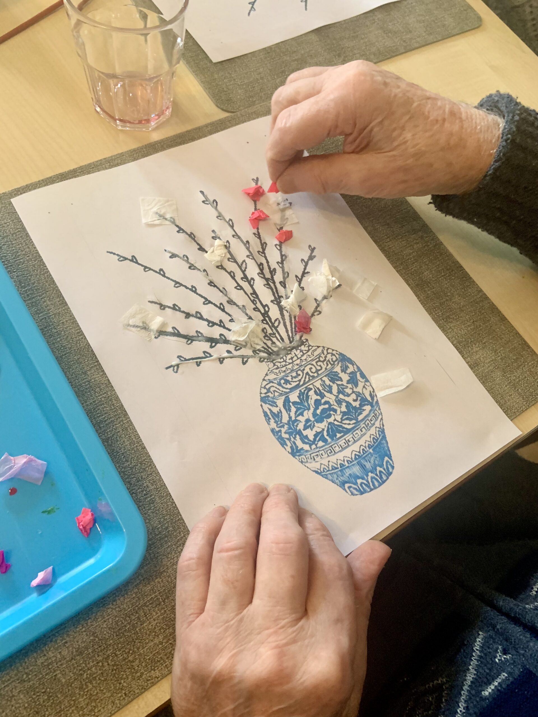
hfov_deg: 53.1
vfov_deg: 67.3
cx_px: 269
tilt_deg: -63.2
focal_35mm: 26
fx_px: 539
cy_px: 358
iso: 200
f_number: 1.8
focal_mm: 4.25
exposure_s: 1/50
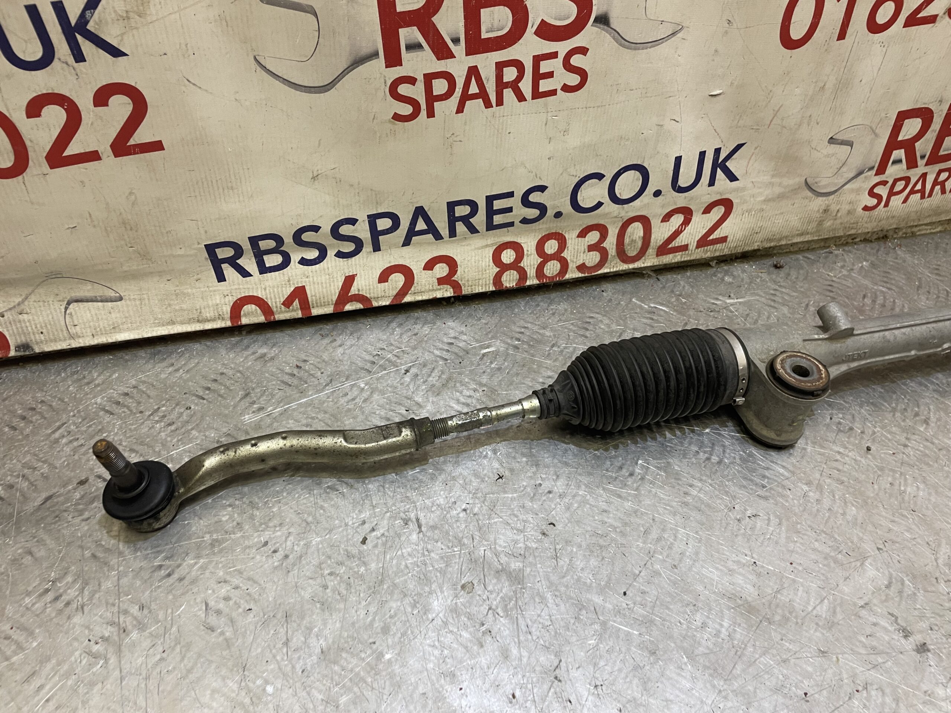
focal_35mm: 26
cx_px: 476
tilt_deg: -48.2
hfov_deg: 67.3
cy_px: 356
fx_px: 714
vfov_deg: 53.1
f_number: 1.6
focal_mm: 4.2
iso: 80
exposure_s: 1/50
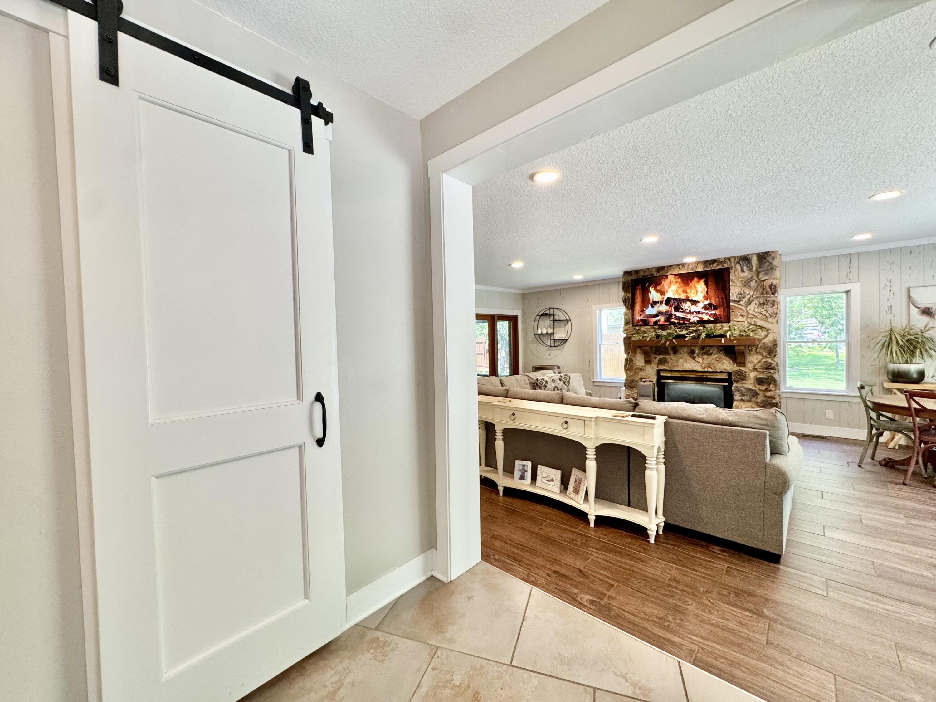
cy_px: 351
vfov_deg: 85.7
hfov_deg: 102.1
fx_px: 379
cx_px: 468
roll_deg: +1.5
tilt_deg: -1.7
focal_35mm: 14
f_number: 2.2
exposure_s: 1/120
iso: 200
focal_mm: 2.22
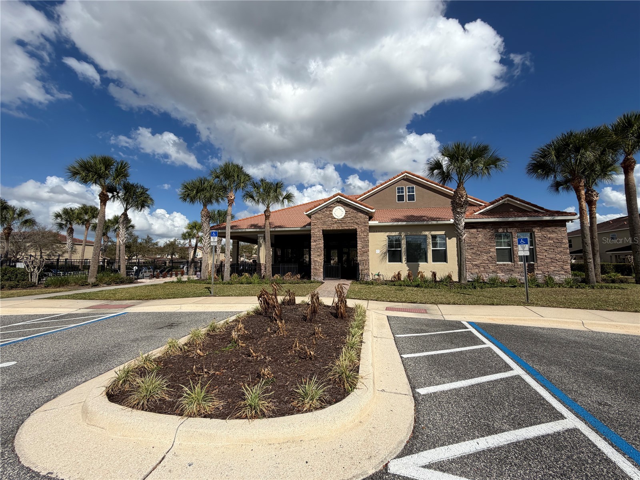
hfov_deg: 102.1
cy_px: 240
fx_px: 259
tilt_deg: +6.1
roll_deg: -0.5
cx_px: 320
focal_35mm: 14
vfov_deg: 85.7
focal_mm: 2.22
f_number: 2.2
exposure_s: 1/1745
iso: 20
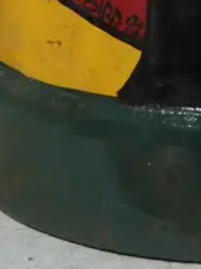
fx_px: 1163
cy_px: -414
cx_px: 328
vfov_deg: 10.8
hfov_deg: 9.5
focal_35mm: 150
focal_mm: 14
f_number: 3.5
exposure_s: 1/60
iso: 640
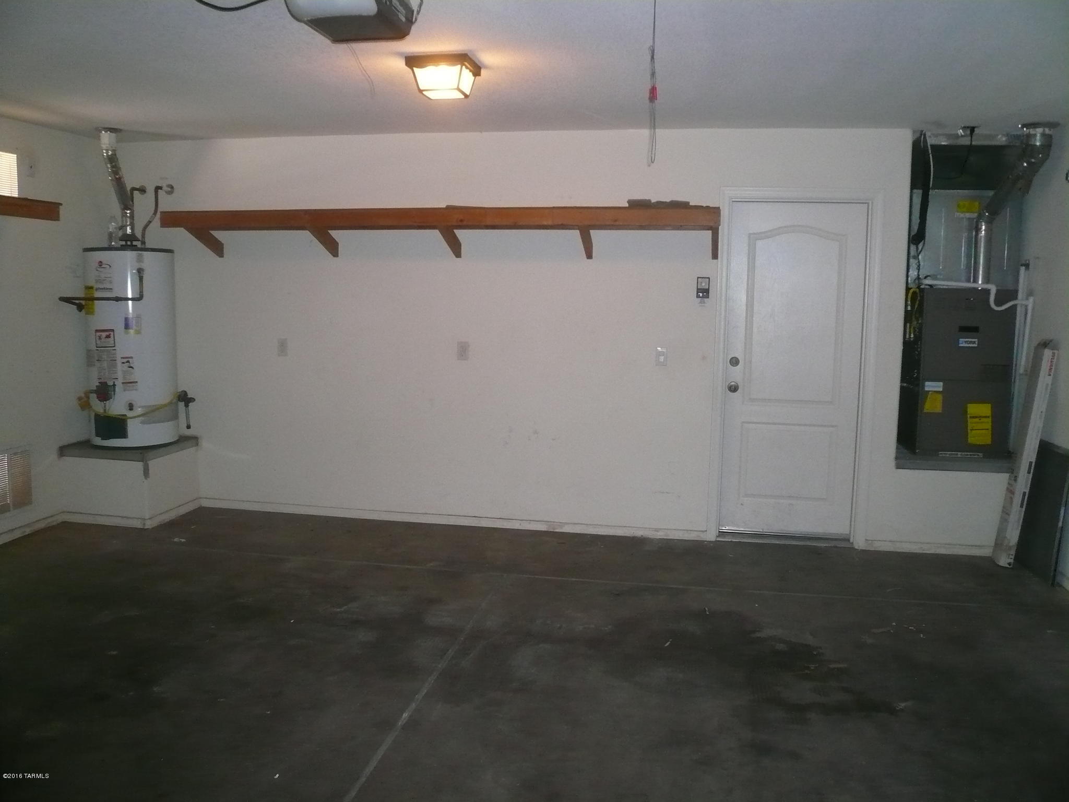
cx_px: 534
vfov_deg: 49.7
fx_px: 865
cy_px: 401
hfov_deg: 63.4
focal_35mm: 28
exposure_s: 1/30
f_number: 2.8
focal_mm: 4.6
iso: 250
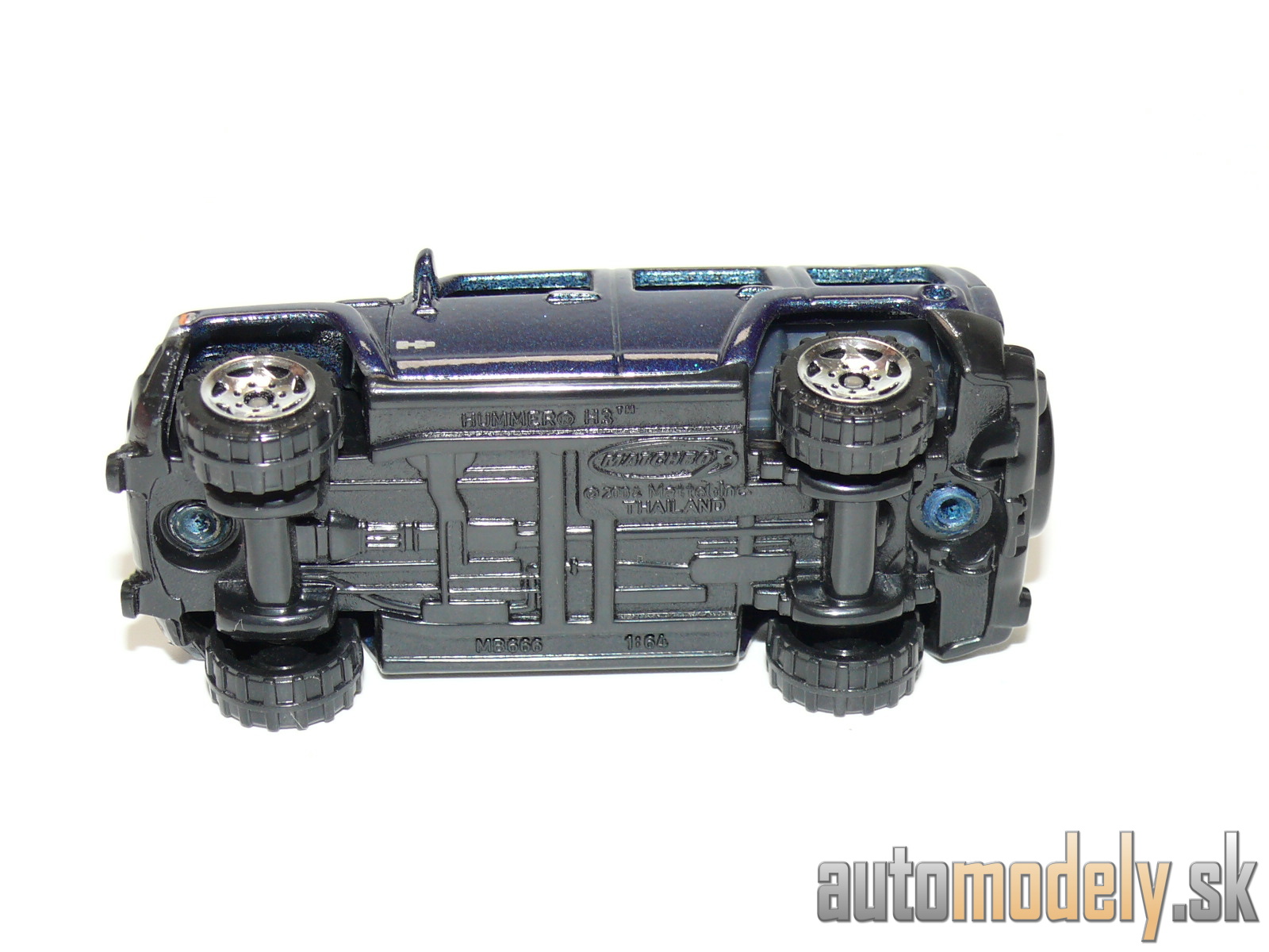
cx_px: 634
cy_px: 476
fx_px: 3006
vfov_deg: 18.0
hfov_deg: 23.8
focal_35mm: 82
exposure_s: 1/30
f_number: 4
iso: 100
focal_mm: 12.1
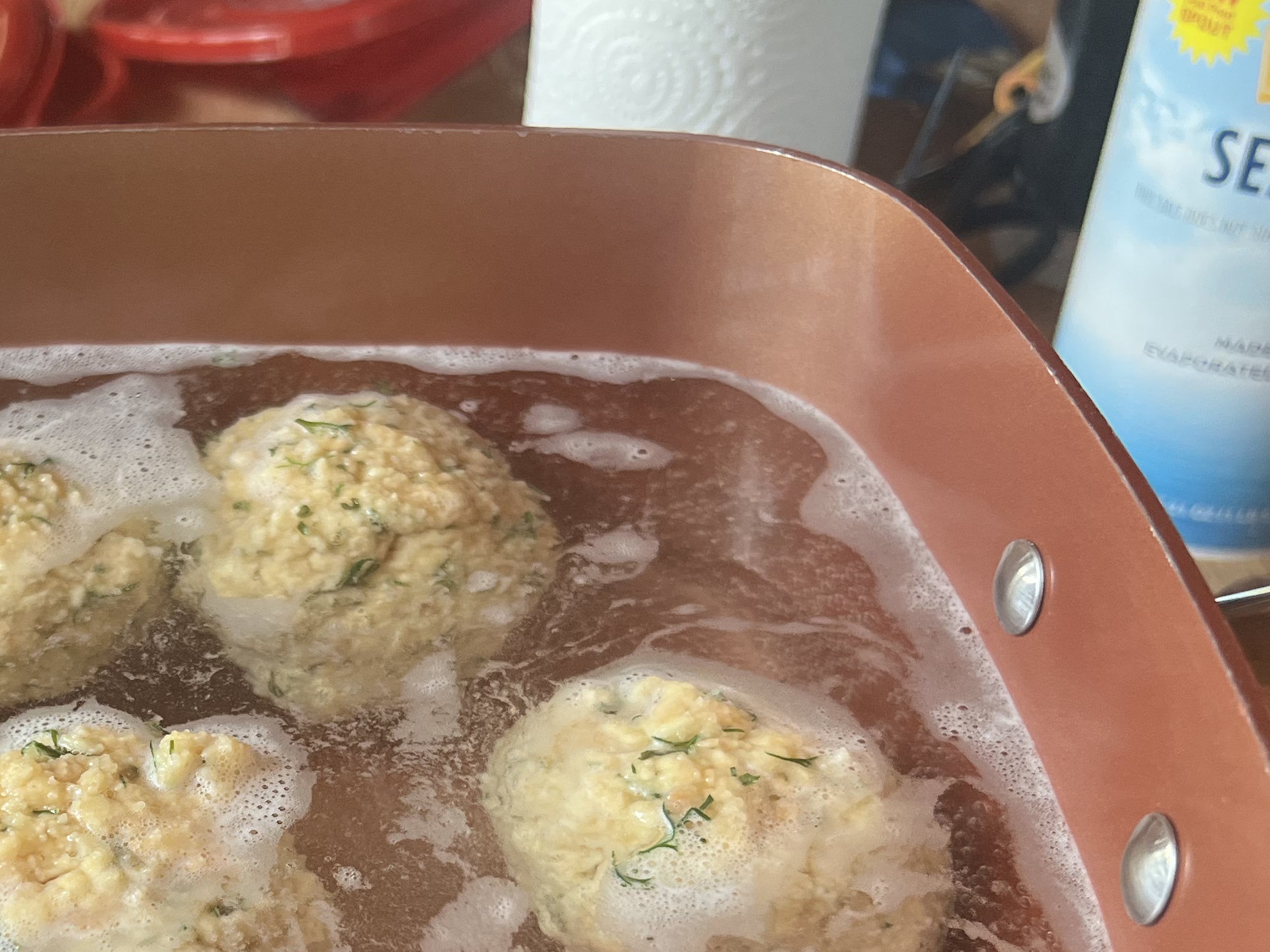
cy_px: 793
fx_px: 2055
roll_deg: +4.1
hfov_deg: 32.8
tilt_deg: -41.2
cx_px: 154
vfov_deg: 25.5
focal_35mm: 56
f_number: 1.5
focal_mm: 5.7
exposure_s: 1/107
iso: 125
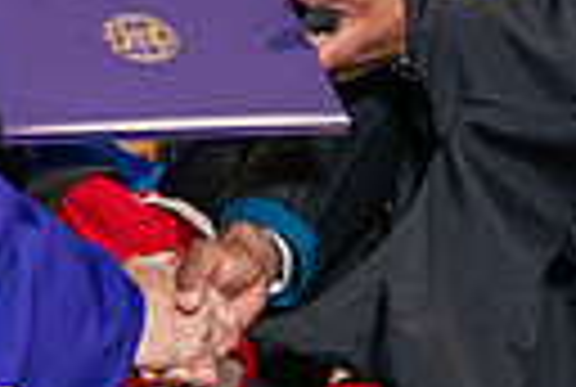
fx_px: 4202
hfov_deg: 7.8
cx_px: 112
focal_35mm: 262
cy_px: -155
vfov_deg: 5.2
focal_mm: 58
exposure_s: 1/125
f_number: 5
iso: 2000
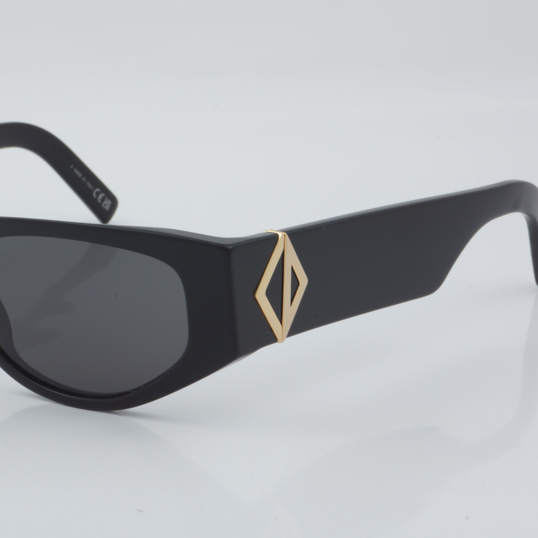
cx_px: 143
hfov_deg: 17.3
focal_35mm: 100
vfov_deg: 17.4
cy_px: 273
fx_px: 1758
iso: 100
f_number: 29
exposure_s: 1/4
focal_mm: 50
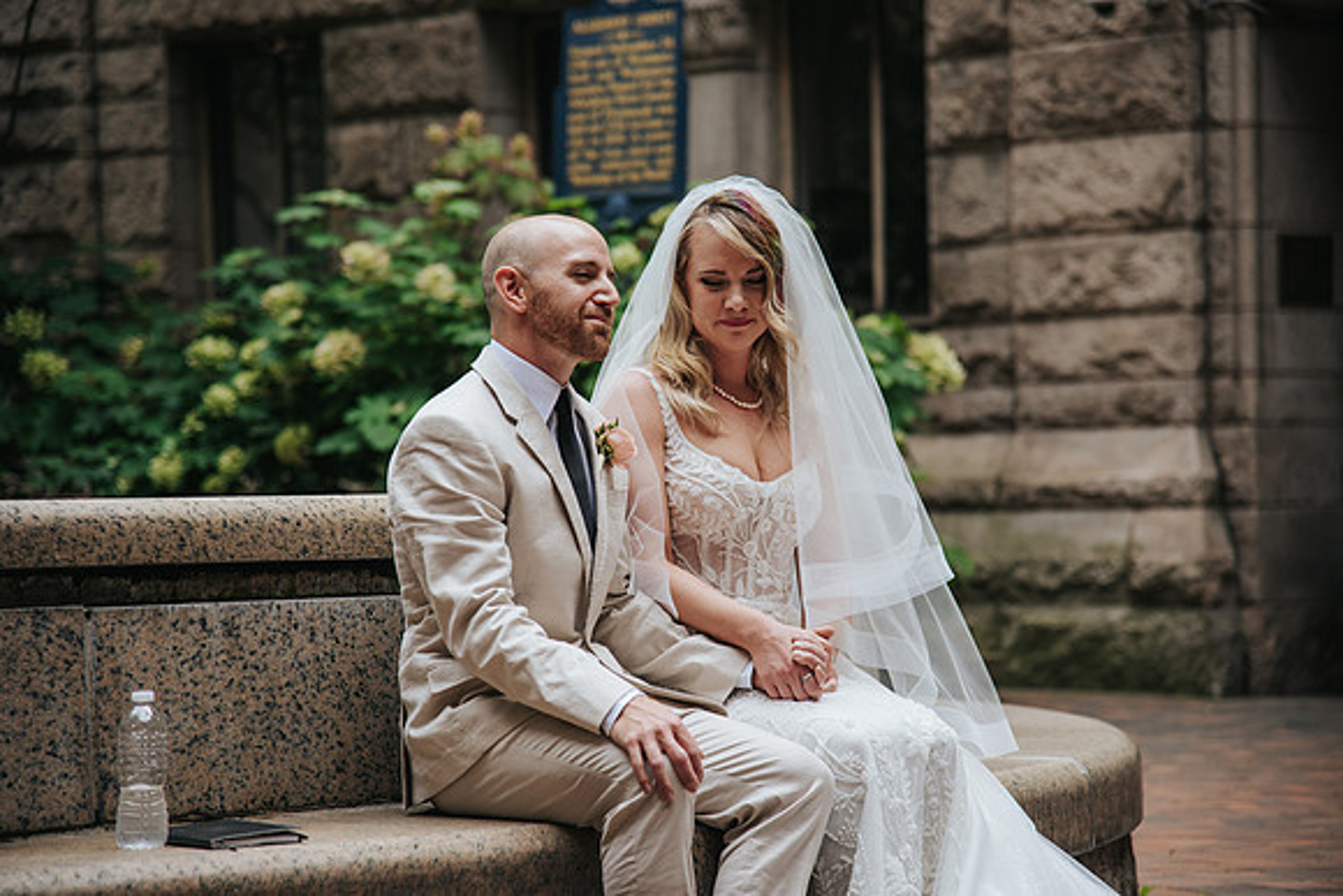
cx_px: 672
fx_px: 4478
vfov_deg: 11.4
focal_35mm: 120
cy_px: 448
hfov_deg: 17.1
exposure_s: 1/500
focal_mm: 120
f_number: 4
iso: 450
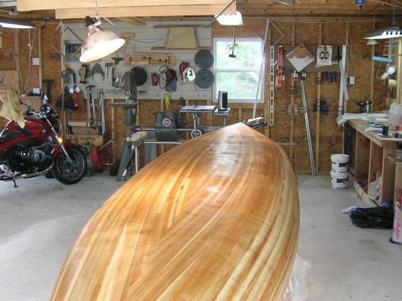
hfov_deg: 42.9
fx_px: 511
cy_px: 151
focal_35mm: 44
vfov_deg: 32.9
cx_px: 184
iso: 89
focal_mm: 5.7
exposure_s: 1/25.1
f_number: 2.9
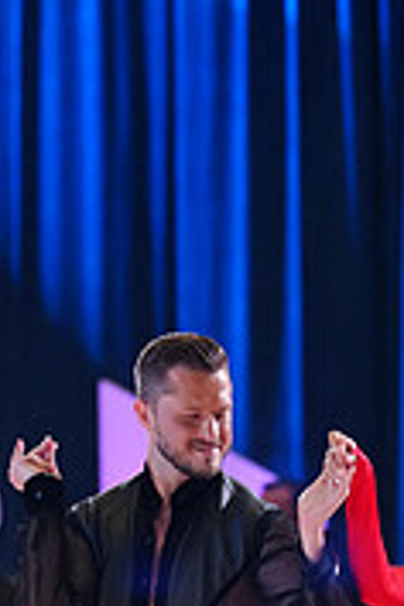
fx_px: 7440
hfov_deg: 3.1
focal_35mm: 442
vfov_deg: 4.6
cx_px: 334
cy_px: 801
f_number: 2.8
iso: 2000
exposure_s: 1/400
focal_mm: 135
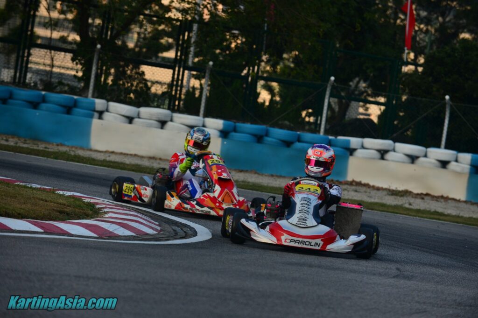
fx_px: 2388
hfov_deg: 11.4
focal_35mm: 180
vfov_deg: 7.6
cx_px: 239
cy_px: 159
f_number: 3.5
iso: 200
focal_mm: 180
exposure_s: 1/500
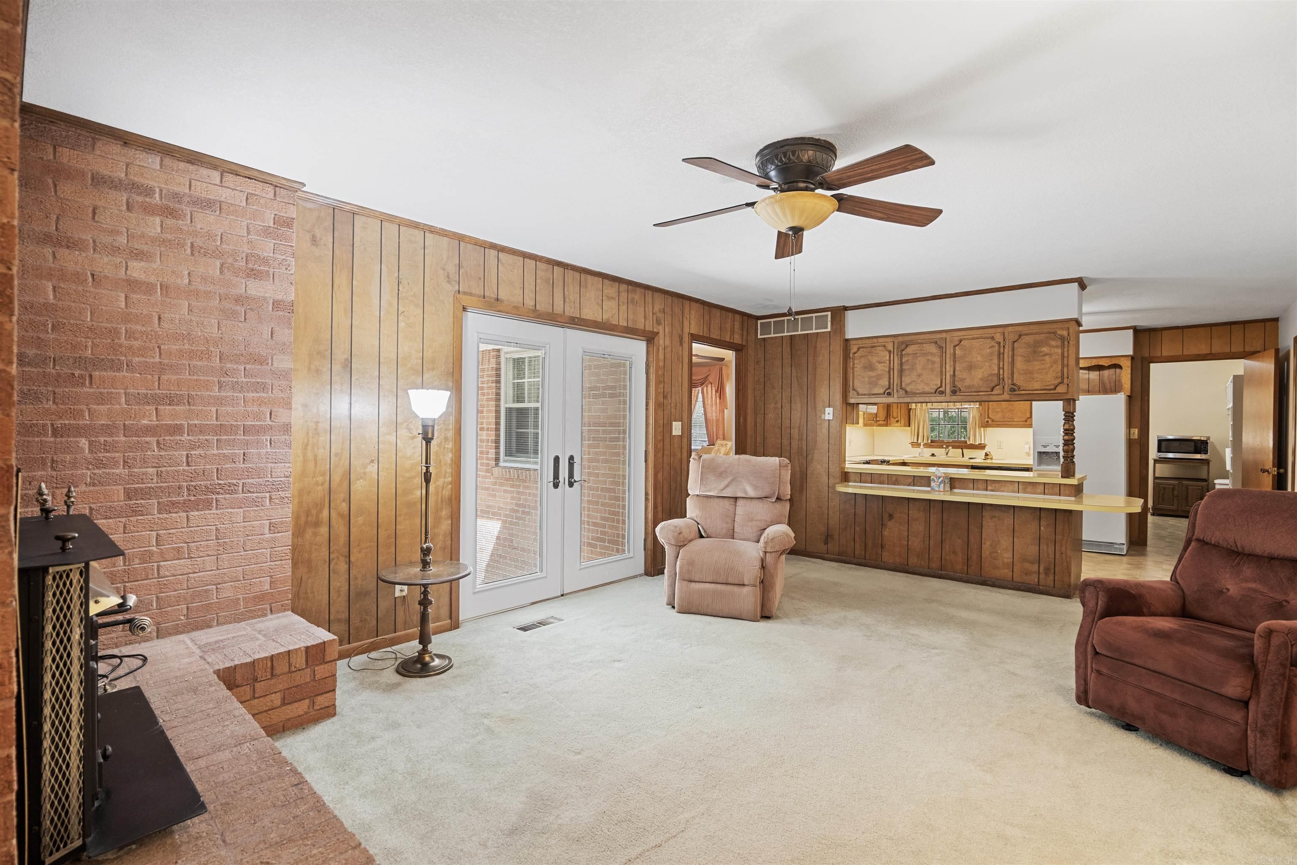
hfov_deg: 96.7
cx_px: 648
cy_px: 432
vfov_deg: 73.7
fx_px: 576
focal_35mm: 16
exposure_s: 1/8
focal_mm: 16
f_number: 5.6
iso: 2000
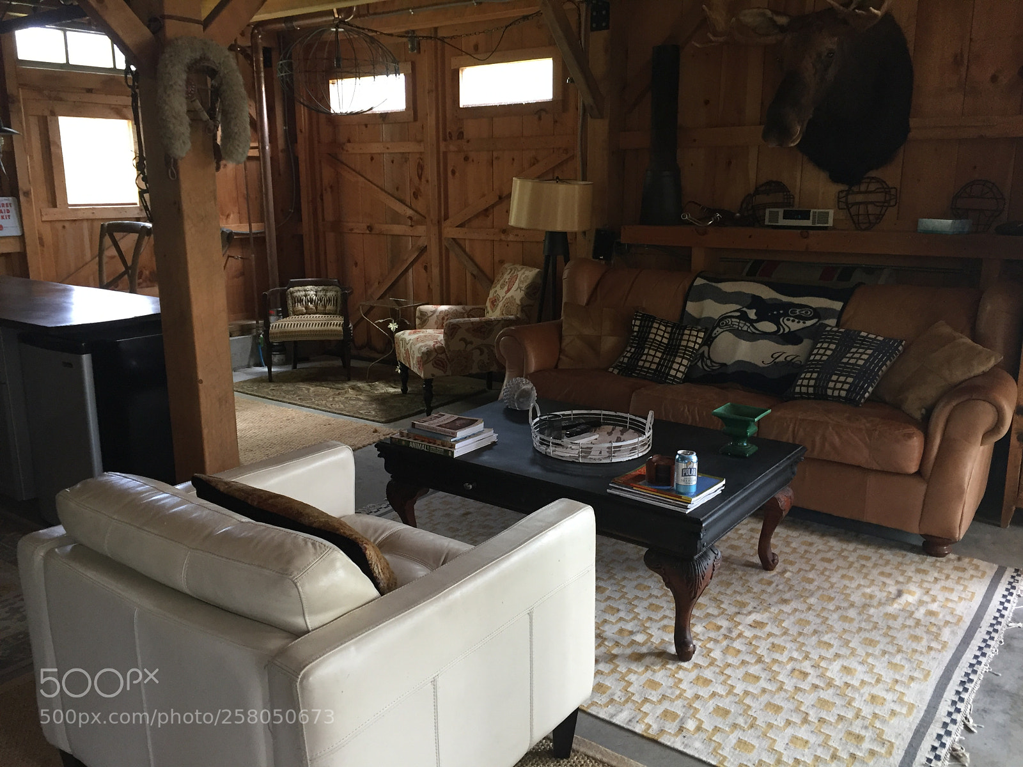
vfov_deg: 48.2
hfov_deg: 61.7
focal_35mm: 29
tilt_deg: -13.7
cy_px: 384
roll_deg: -0.4
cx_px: 512
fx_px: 857
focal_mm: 4.15
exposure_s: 1/30
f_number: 2.2
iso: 100
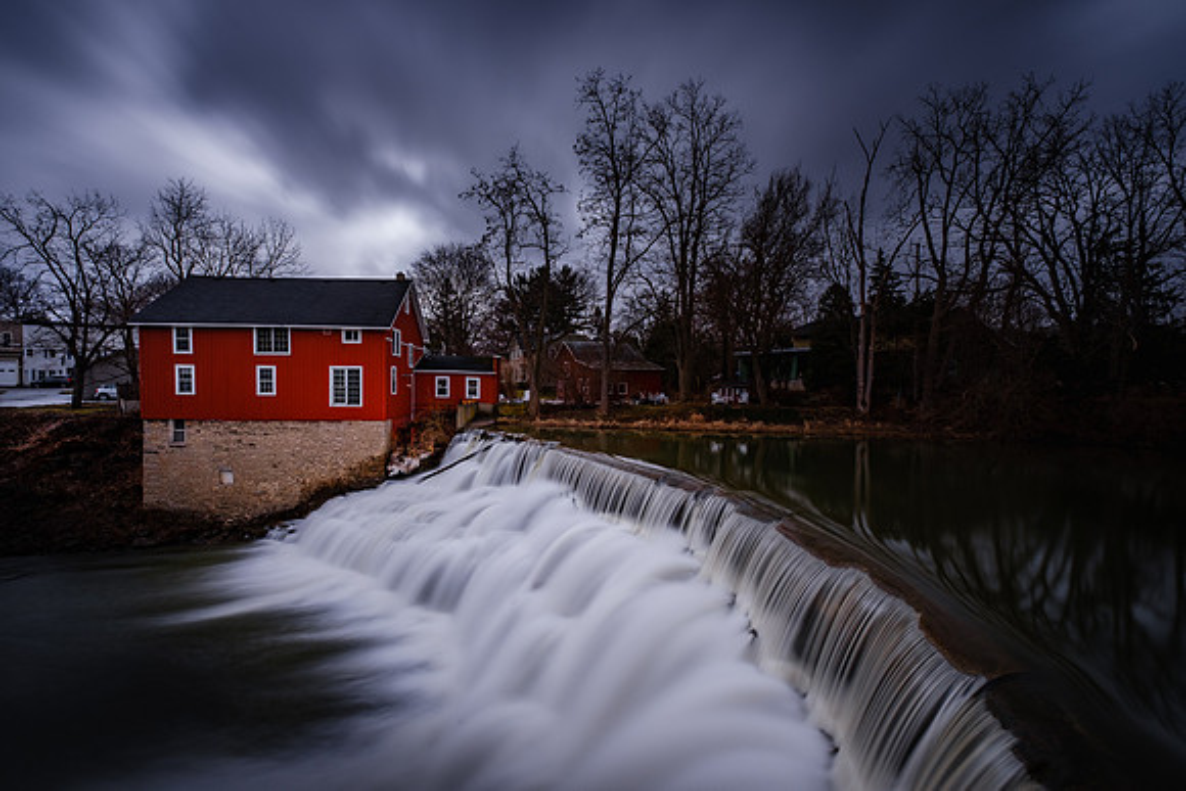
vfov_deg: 74.4
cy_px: 403
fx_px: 521
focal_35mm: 16
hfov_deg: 97.3
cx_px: 568
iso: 160
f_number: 8
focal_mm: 10
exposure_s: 9
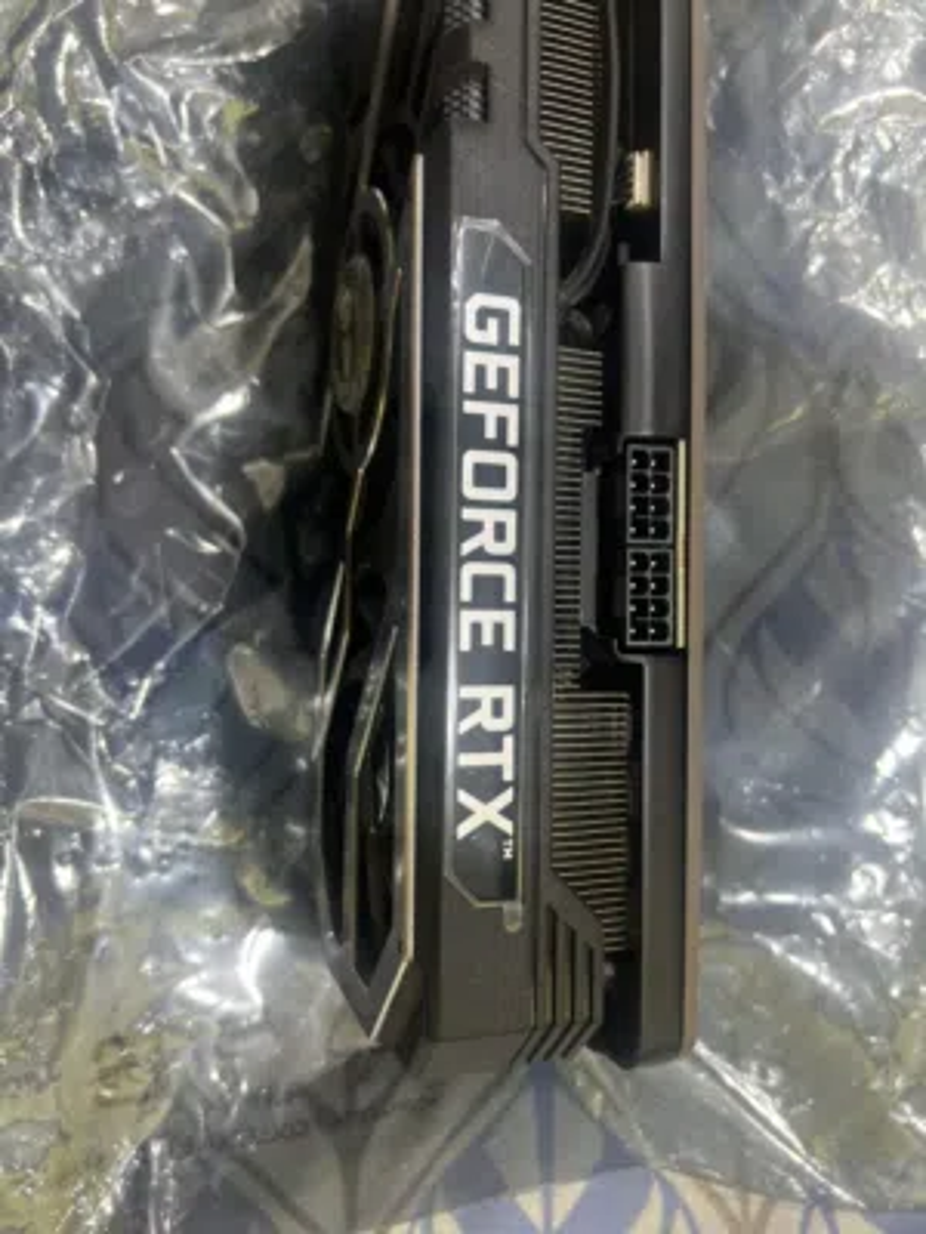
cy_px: 617
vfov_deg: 67.3
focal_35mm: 26
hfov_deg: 53.1
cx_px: 463
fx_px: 927
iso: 64
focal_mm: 5.7
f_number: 1.5
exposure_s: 1/50
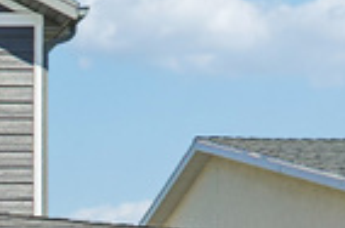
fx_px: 1511
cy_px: 284
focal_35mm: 158
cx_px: -340
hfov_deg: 11.7
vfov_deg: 8.5
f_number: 8
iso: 100
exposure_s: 1/400
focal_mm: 35
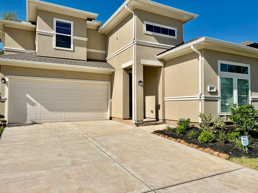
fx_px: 194
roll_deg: +0.3
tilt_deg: +1.7
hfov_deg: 67.3
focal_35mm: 26
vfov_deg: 53.1
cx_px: 129
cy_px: 96
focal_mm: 5.7
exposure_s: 1/8000
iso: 50
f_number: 1.5
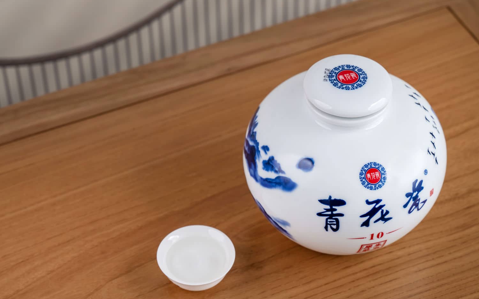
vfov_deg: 13.2
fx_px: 1292
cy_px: 157
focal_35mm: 99
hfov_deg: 21.0
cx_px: 240
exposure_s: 1/200
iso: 500
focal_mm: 65
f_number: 5
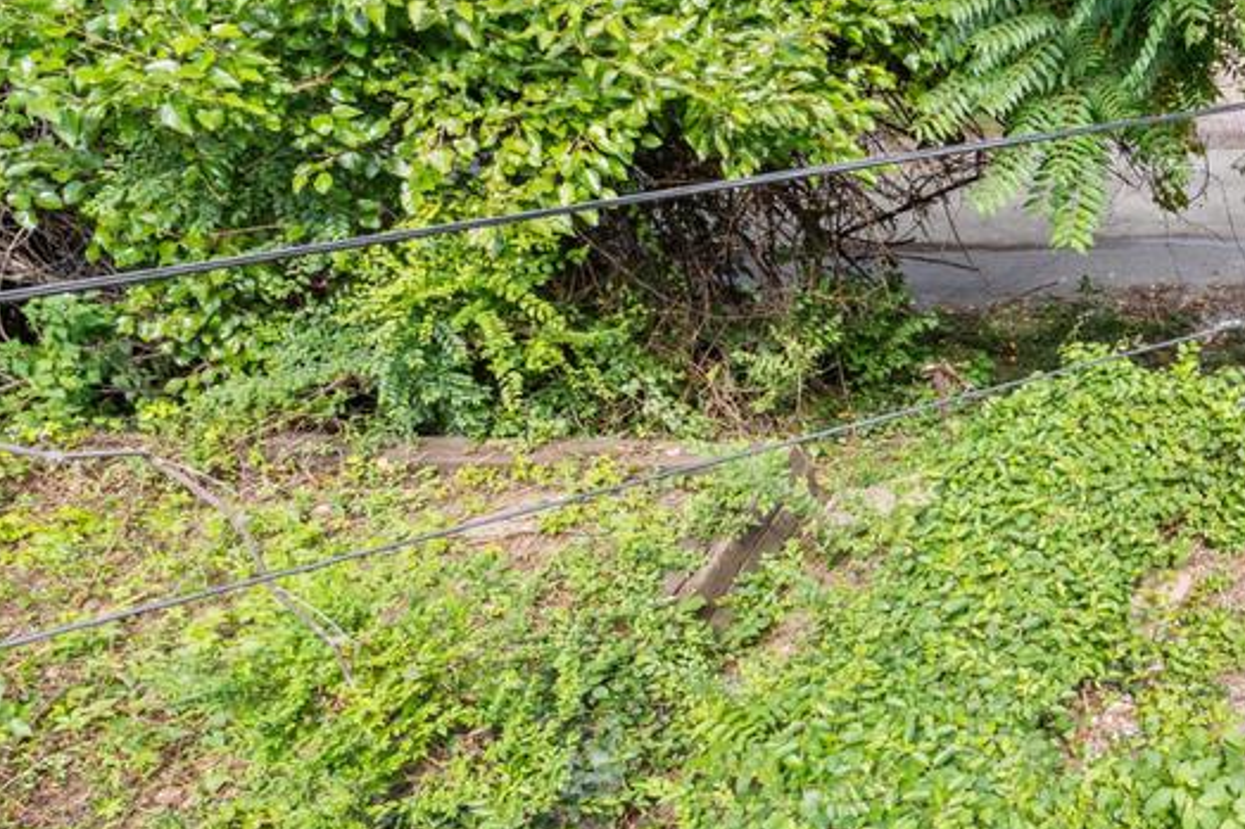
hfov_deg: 38.7
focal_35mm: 33
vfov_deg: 39.8
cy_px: 341
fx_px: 1141
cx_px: 1549
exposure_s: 1/125
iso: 125
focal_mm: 12
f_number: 8
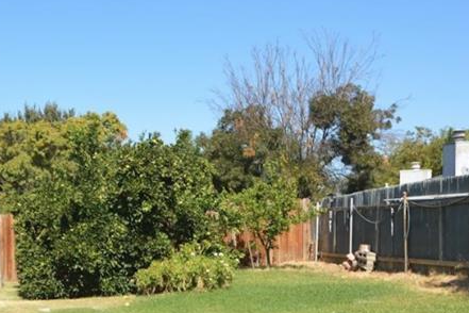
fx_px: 664
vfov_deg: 26.0
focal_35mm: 51
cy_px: 253
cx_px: 49
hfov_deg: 36.5
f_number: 9
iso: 100
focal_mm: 10
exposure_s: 1/200
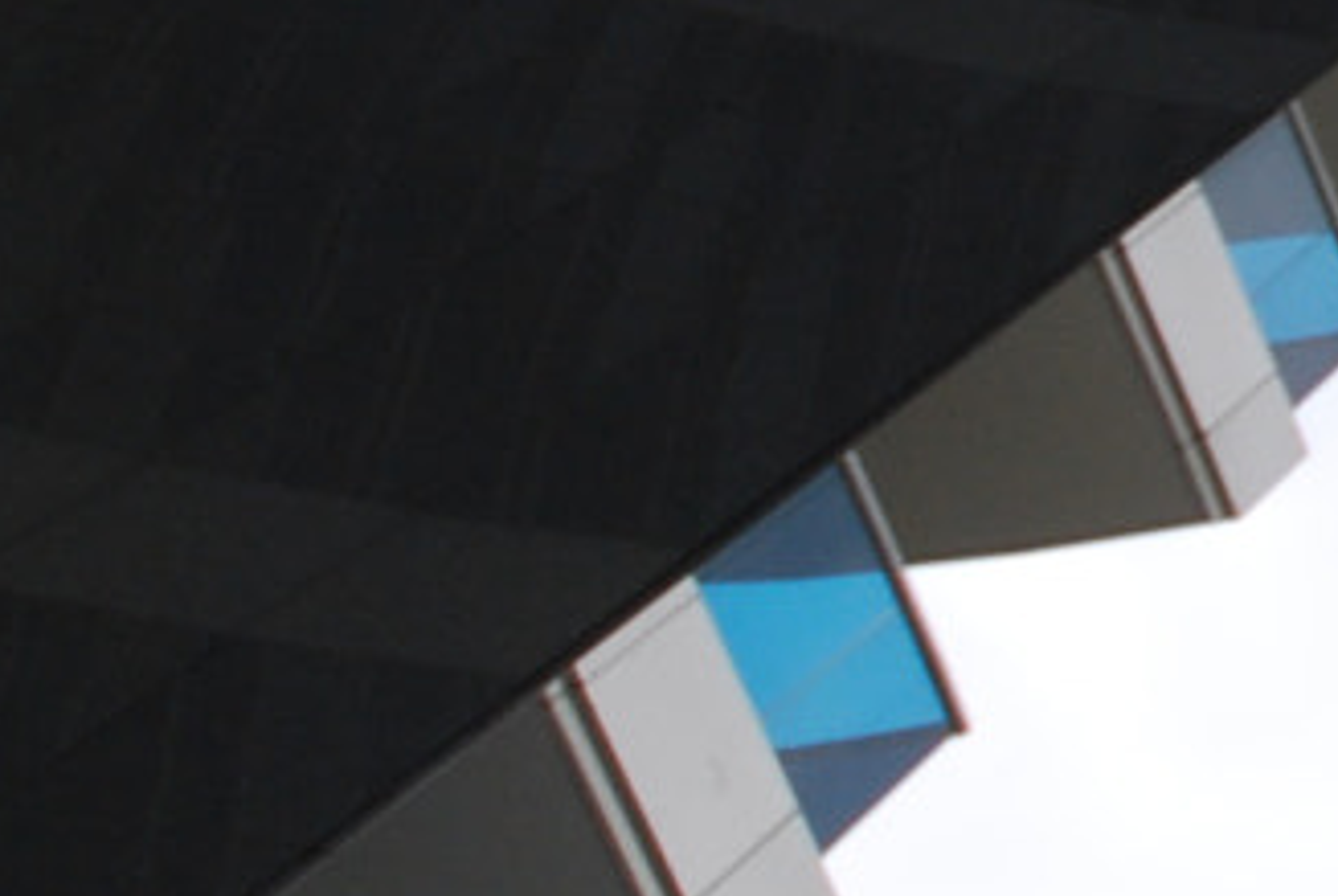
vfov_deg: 13.7
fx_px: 3498
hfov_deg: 14.5
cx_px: 3187
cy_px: -444
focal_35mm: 94
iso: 200
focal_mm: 10
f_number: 9
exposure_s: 1/125
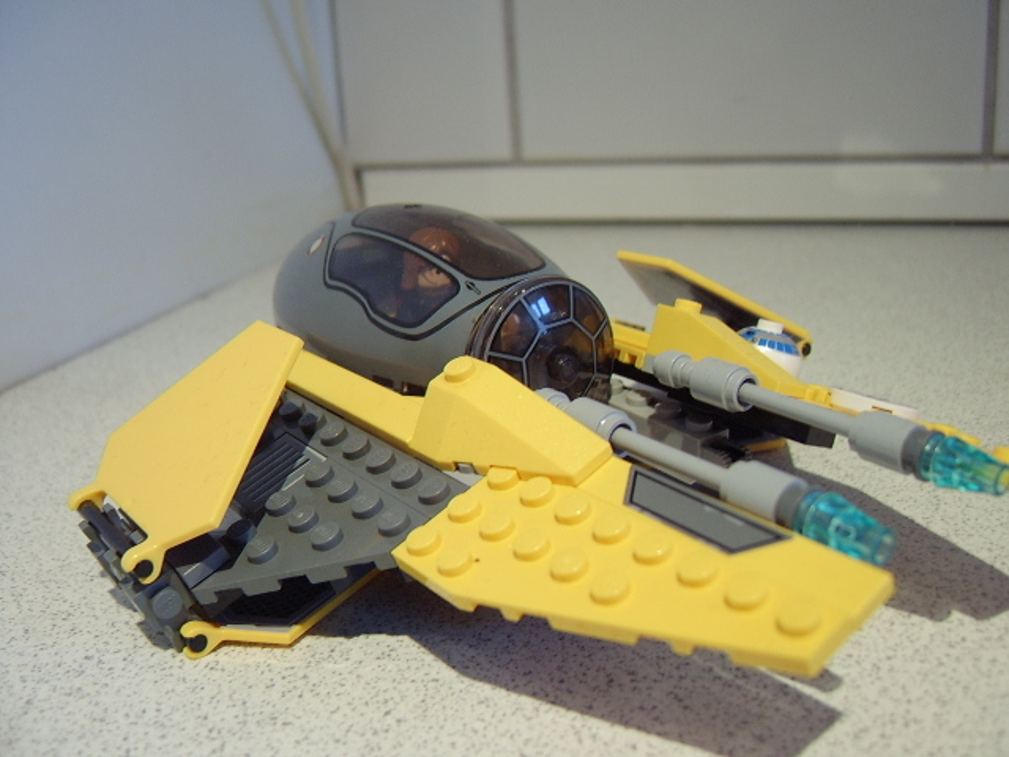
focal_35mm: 31
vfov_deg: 45.4
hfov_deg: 58.4
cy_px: 378
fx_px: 904
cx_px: 504
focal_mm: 8.13
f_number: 2.7
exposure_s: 1/16
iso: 100
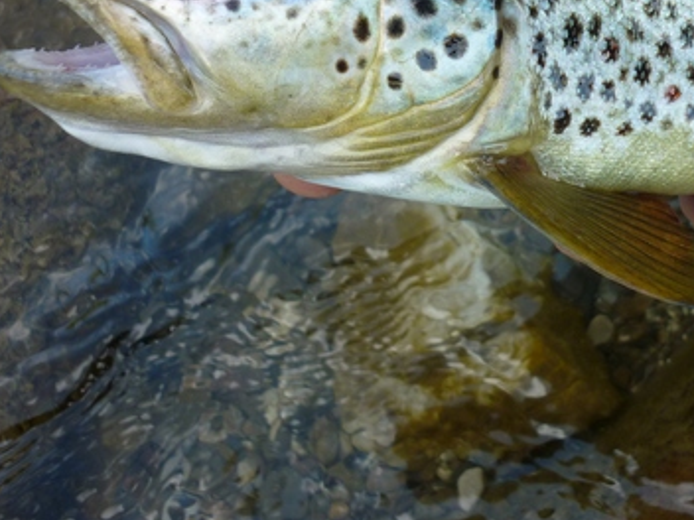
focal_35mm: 60
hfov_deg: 31.5
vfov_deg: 23.8
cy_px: 61
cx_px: 538
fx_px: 1203
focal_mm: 5.5
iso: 100
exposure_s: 1/200
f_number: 2.8
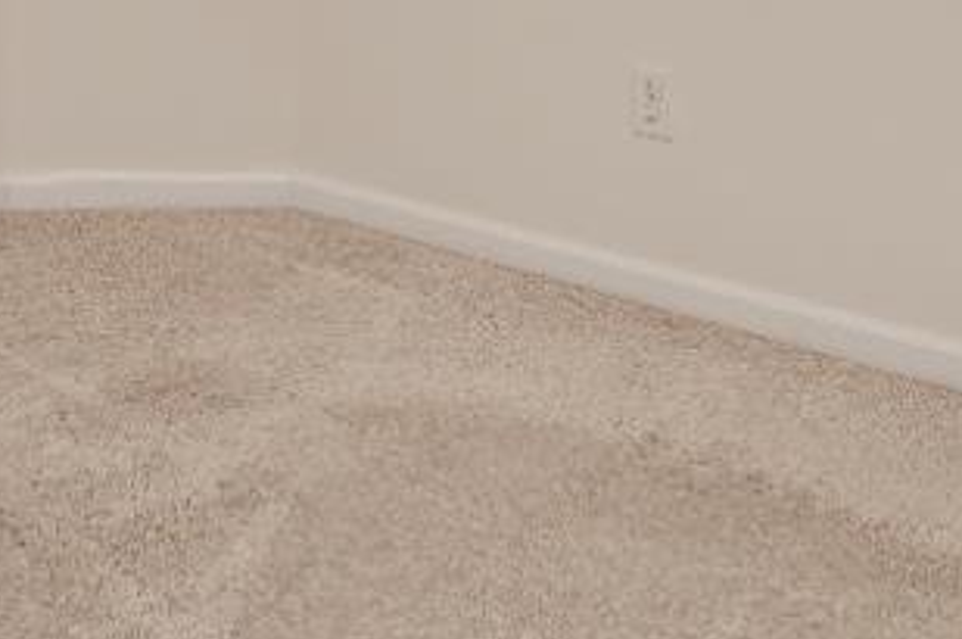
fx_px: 1814
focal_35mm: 68
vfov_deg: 17.1
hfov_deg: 28.8
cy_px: -446
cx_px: 143
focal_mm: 14
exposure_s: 1/125
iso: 500
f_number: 5.6
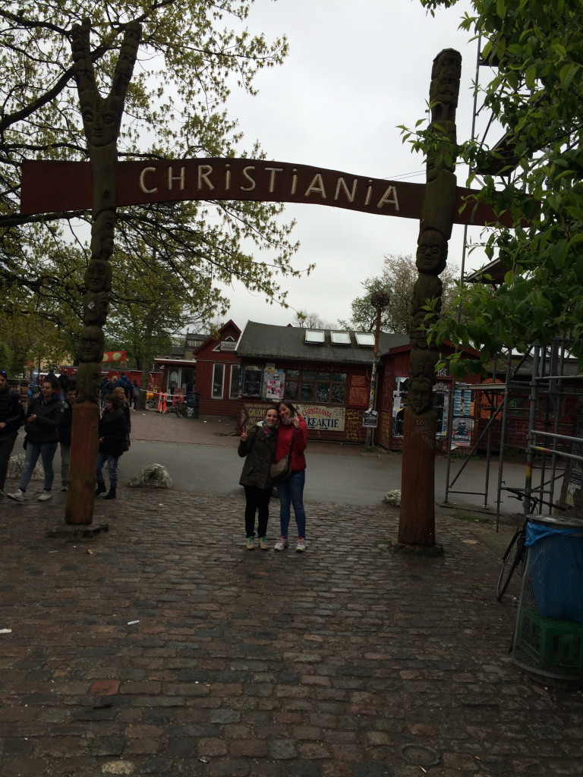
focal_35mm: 29
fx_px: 651
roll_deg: -3.0
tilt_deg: -0.5
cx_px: 292
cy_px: 388
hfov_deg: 48.2
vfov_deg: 61.7
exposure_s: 1/820
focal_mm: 4.15
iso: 32
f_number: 2.2
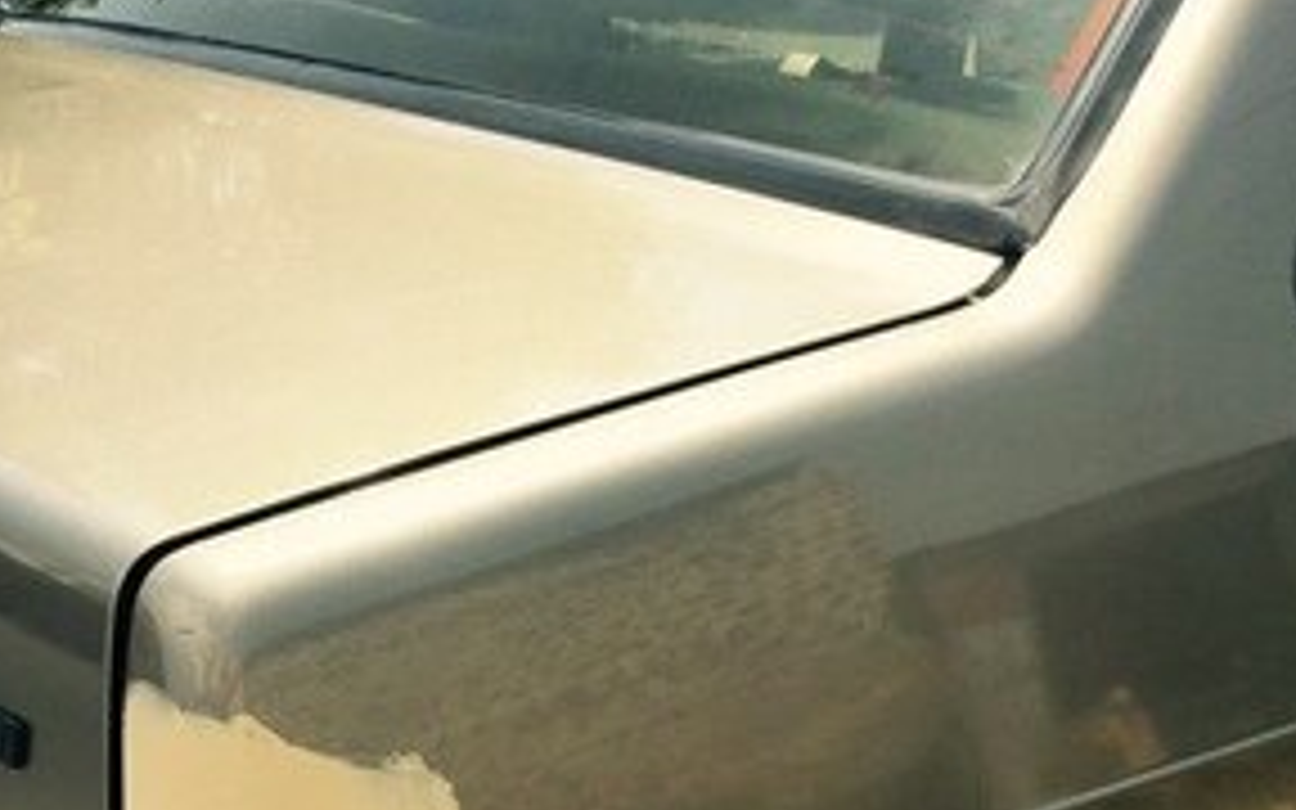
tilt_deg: -28.6
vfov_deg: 22.6
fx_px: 1872
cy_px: 954
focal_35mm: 53
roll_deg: -1.8
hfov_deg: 38.0
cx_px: 792
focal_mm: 4.15
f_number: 2.2
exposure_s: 1/1319
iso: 32
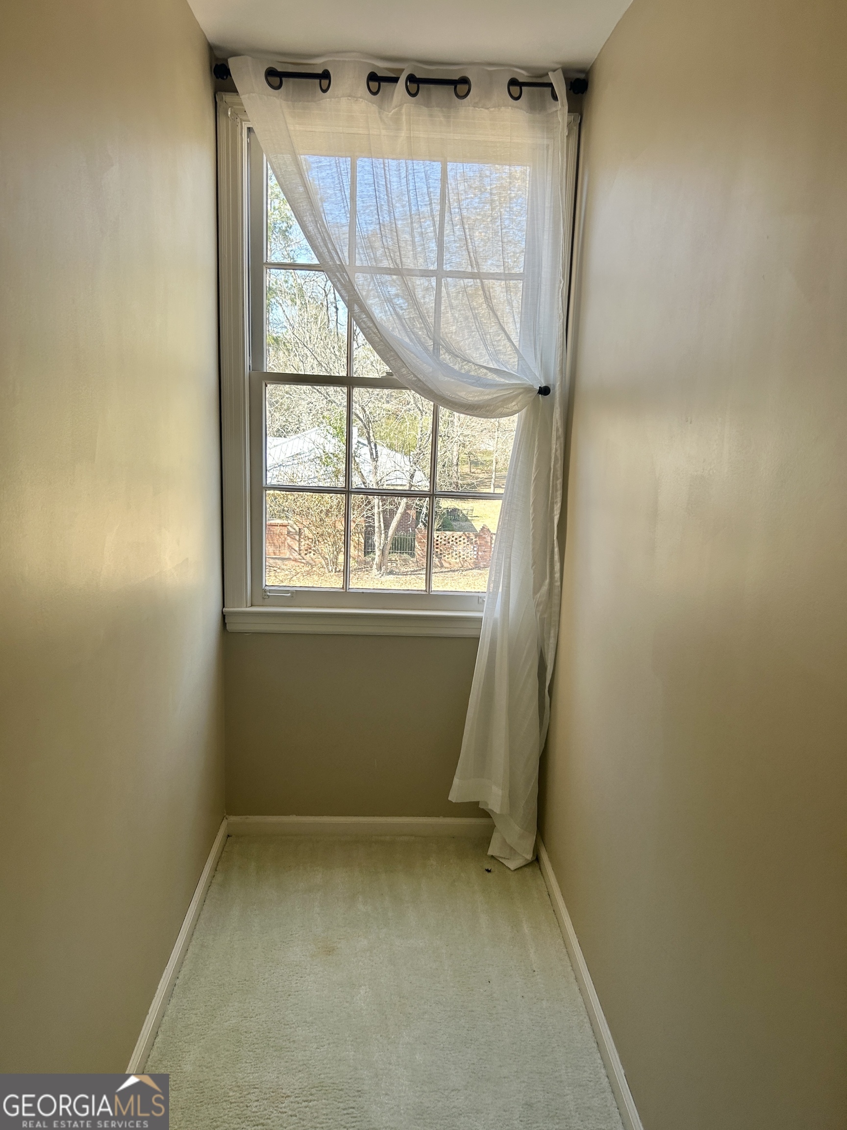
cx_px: 424
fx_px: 848
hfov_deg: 53.1
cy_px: 565
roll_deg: -2.8
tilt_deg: -9.8
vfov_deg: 67.3
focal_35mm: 26
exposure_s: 1/282
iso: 40
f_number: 1.5
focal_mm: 5.7
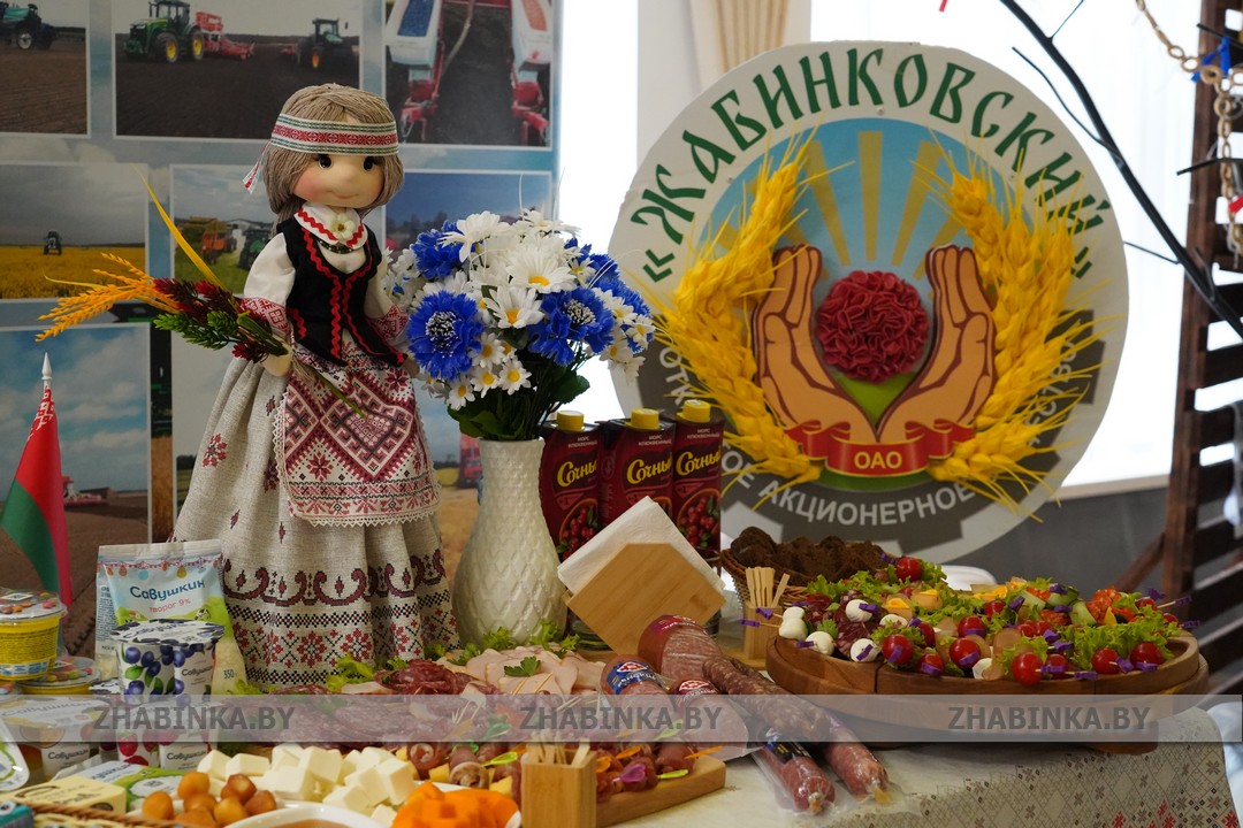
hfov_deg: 36.2
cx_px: 622
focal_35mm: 55
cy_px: 414
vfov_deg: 24.6
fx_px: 1899
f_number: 5.6
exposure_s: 1/500
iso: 10000
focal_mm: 55
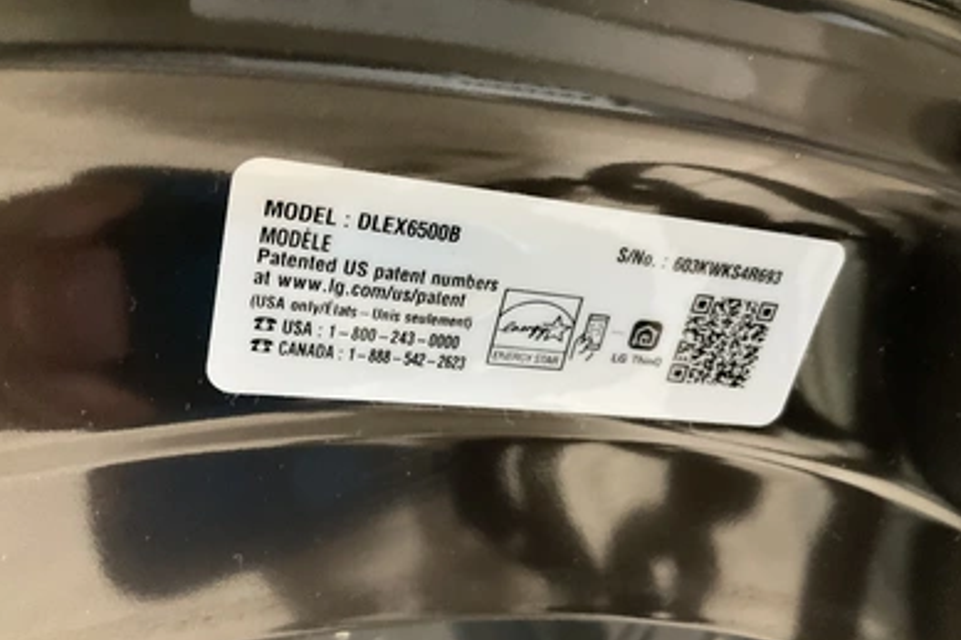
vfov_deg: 42.3
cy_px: 329
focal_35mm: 31
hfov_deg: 60.3
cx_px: 472
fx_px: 827
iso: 400
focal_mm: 3
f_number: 1.8
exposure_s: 1/30
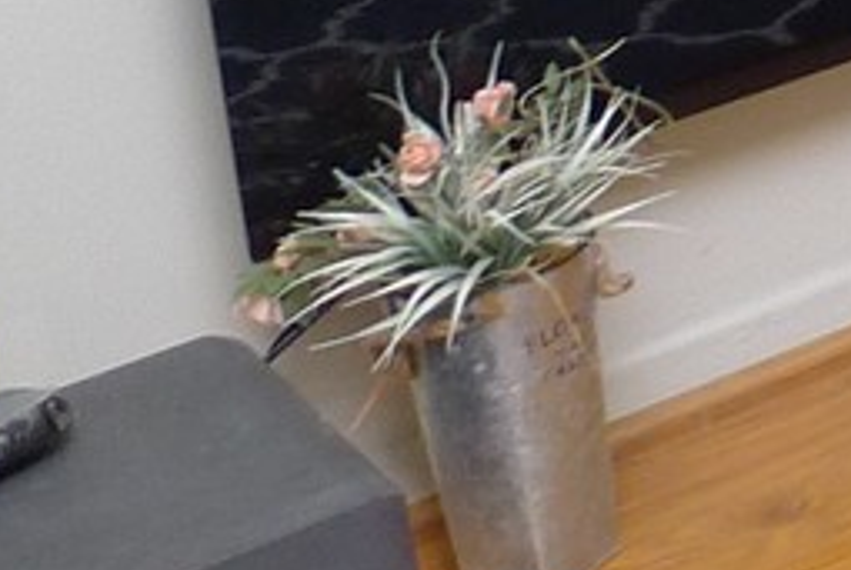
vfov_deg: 10.4
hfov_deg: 11.6
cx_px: 2446
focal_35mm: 114
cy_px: -787
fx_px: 2700
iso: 250
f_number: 2
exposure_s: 1/60
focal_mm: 3.9
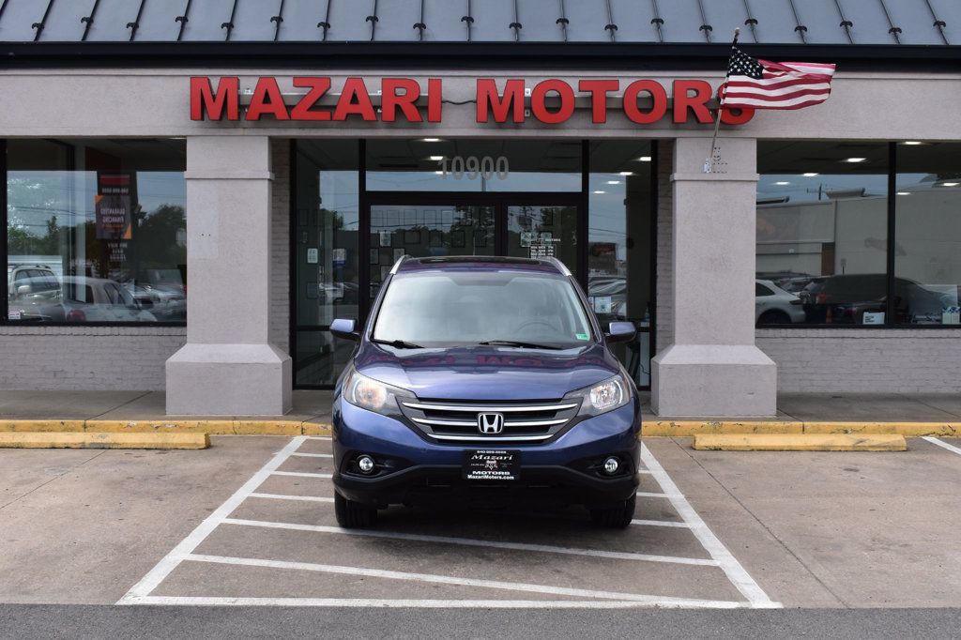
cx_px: 480
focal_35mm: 46
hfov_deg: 42.3
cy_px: 320
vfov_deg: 28.9
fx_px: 1241
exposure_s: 1/400
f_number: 11
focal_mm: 31
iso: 400
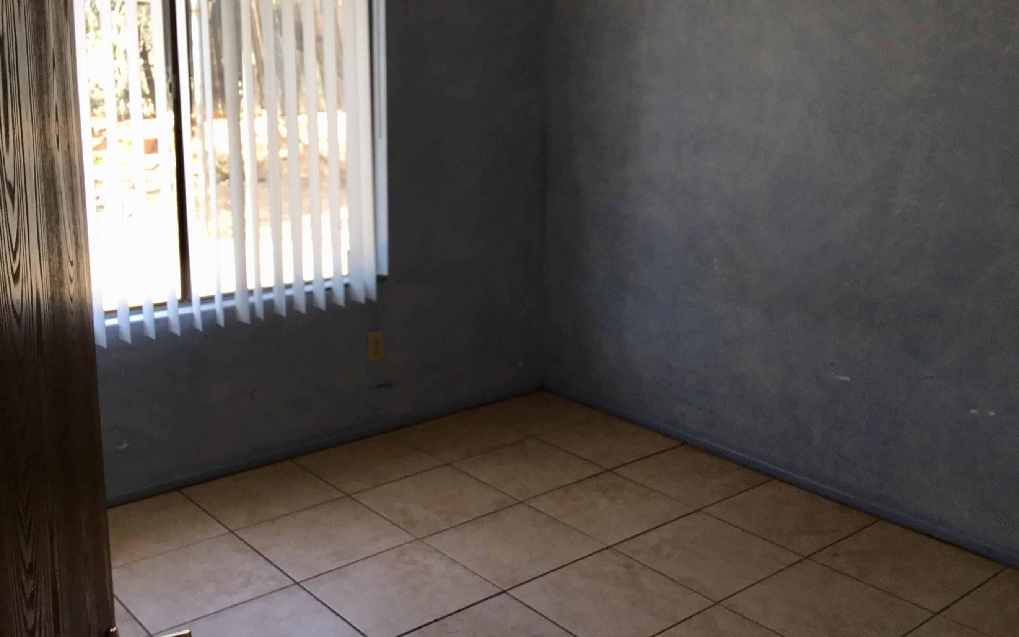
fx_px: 1028
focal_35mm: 37
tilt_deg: -8.9
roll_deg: +0.2
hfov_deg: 52.7
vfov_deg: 34.1
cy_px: 208
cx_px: 536
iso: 25
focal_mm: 3.3
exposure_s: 1/60
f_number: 2.4
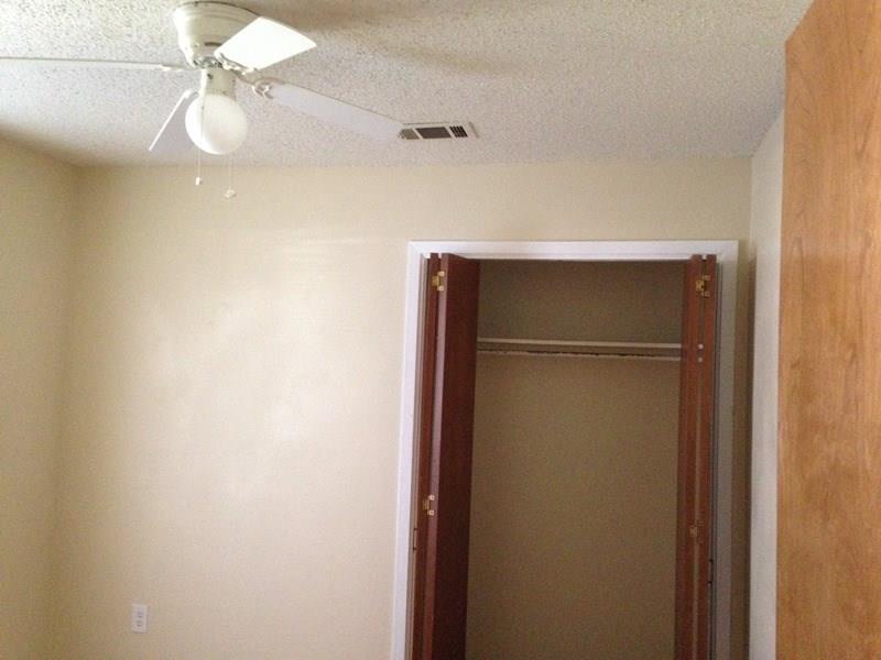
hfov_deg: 55.4
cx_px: 440
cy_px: 330
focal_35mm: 33
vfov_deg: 42.9
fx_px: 840
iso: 400
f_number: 2.4
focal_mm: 4.12
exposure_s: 1/15
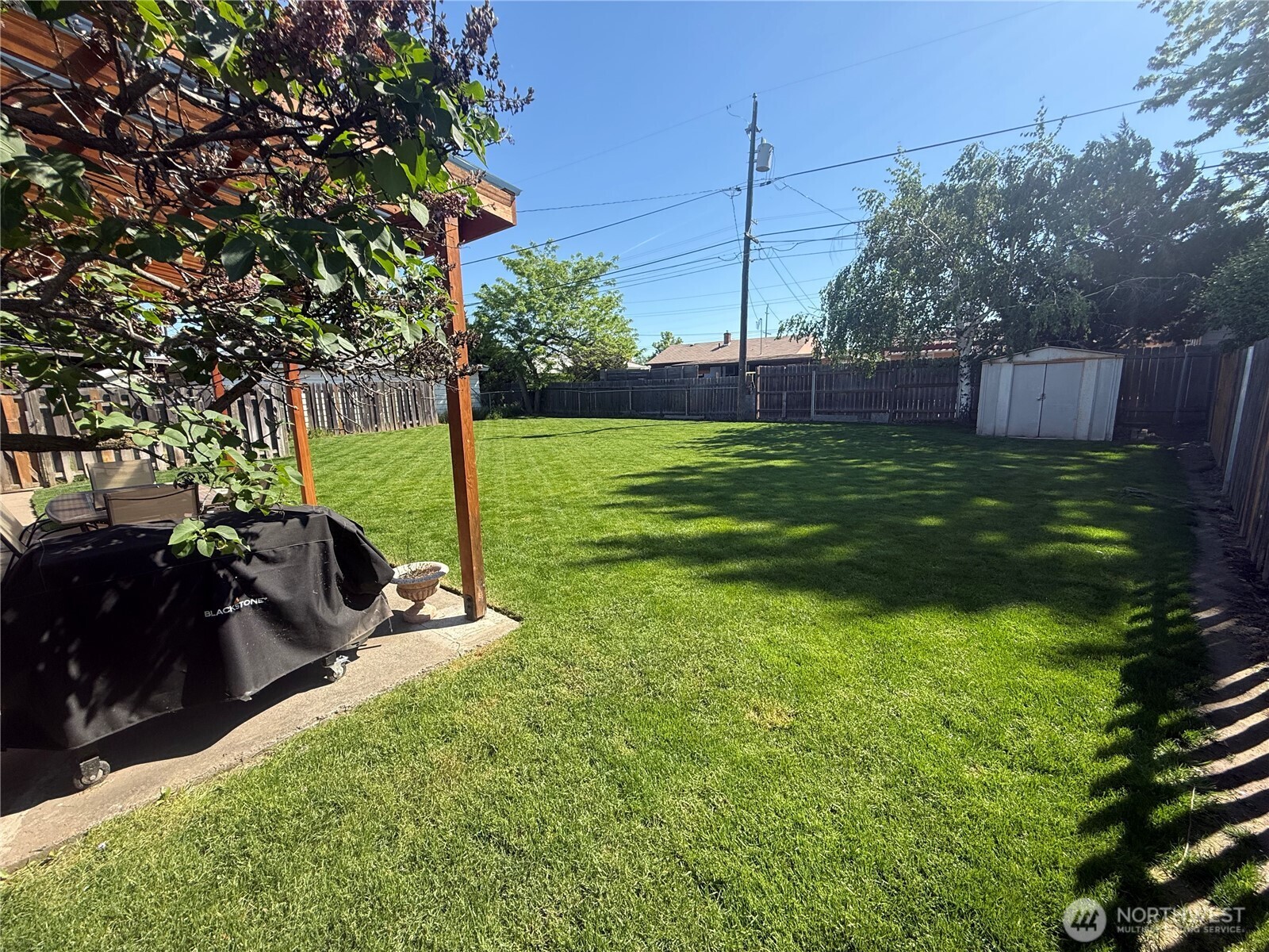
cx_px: 634
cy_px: 476
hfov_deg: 102.1
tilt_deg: -9.0
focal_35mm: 14
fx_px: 513
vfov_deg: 85.7
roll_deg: +1.9
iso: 50
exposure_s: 1/726
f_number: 2.2
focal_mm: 2.22
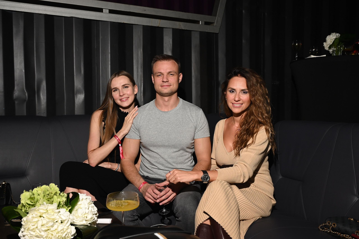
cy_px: 120
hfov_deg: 55.1
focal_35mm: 34
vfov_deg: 38.4
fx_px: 344
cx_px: 180
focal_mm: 34.5
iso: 320
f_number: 6.3
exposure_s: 1/160
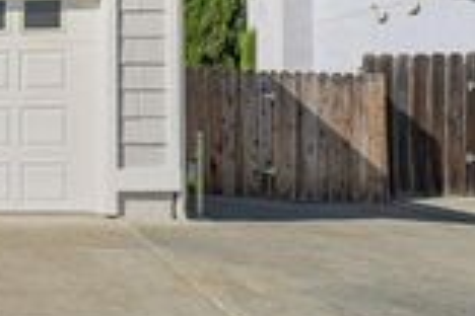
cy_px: 38
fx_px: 843
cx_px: -283
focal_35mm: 64
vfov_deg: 20.9
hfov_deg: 23.4
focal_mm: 19.9
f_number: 8
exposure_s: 1/800
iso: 500
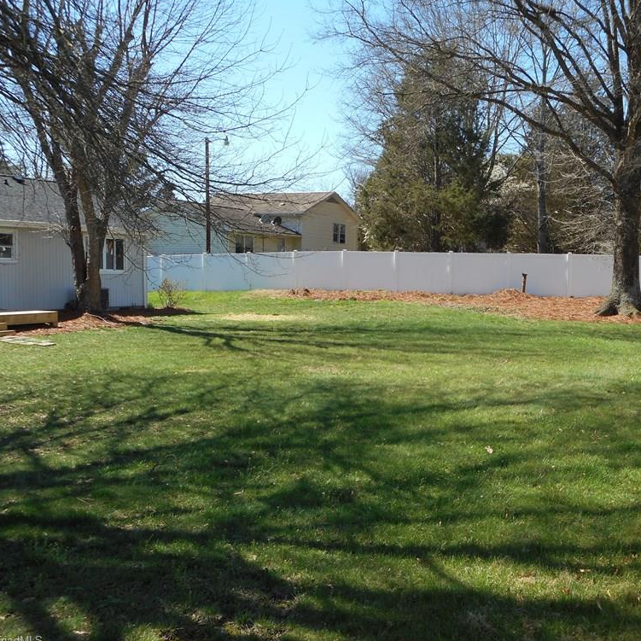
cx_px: 418
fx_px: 859
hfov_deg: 40.5
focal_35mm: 41
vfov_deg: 40.9
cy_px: 321
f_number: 4.2
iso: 80
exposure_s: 1/250
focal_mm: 6
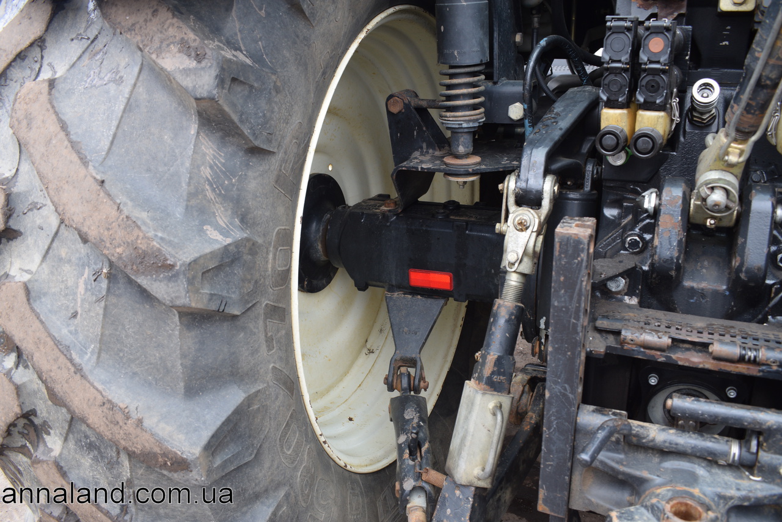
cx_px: 391
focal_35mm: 30
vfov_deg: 43.6
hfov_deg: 61.9
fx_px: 652
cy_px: 261
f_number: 6.3
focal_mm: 20
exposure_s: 1/20
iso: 200
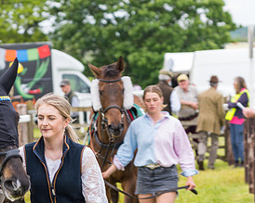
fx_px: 1743
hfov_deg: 8.4
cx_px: 70
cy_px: 192
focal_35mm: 231
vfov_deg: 6.7
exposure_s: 1/125
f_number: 4
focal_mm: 98
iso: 50
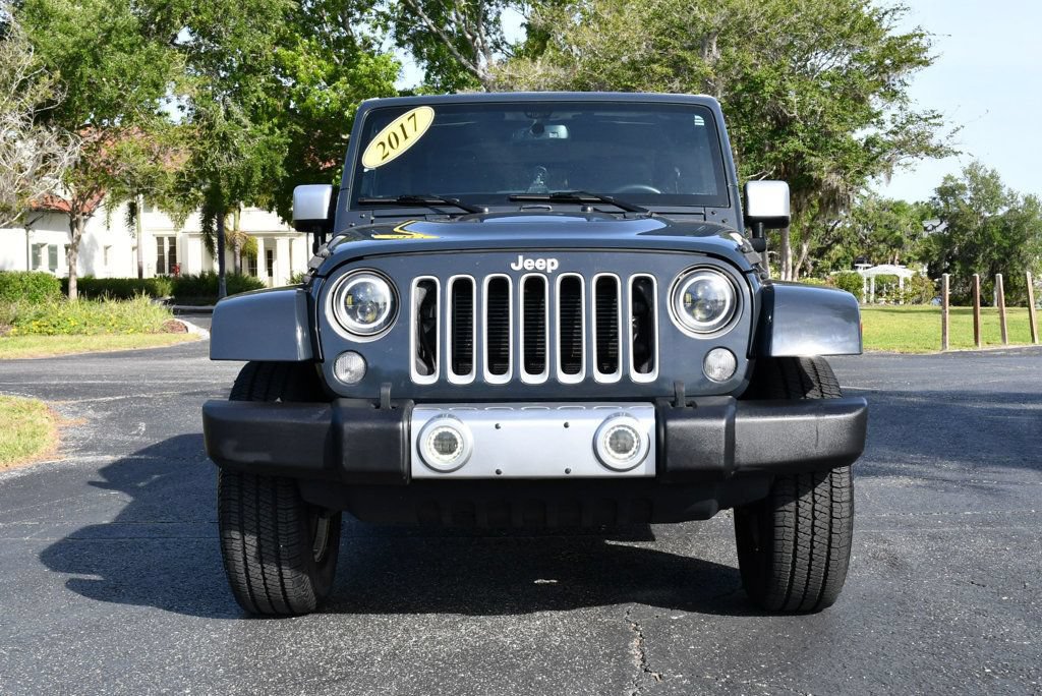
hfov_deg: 41.1
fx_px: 1390
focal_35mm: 48
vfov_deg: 28.1
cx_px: 521
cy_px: 348
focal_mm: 24
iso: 200
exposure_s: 1/250
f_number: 8
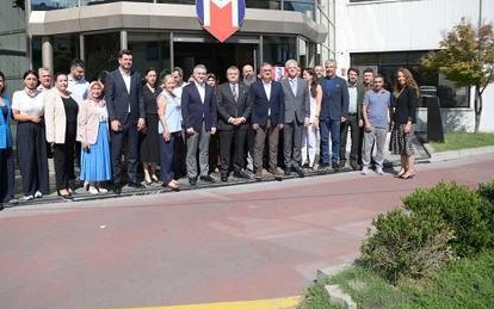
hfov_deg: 60.7
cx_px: 197
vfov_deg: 40.4
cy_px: 124
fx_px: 417
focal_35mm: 31
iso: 160
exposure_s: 1/3200
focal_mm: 24
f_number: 2.8
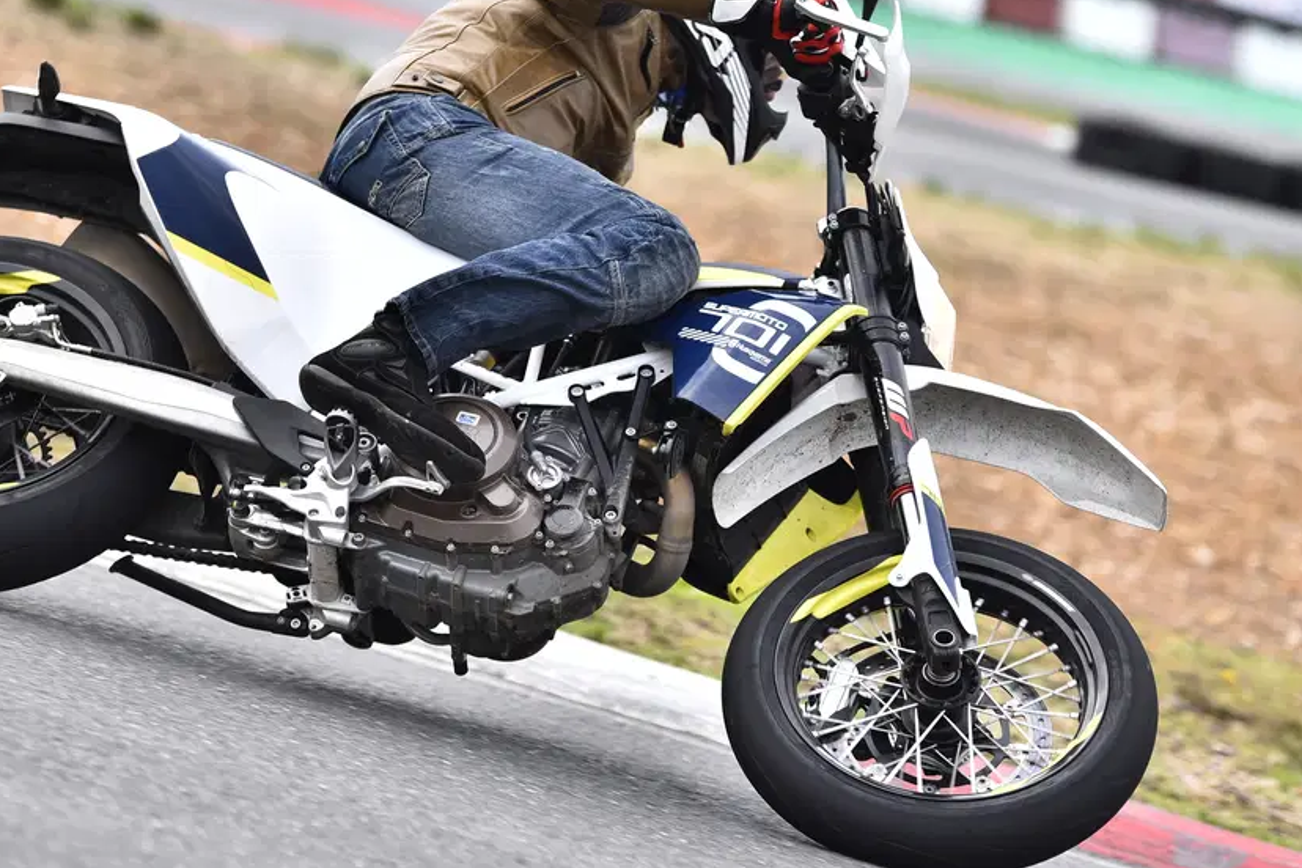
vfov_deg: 5.9
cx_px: 626
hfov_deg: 8.9
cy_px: 285
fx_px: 8390
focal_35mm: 232
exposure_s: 1/1250
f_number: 3.5
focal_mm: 160
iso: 200
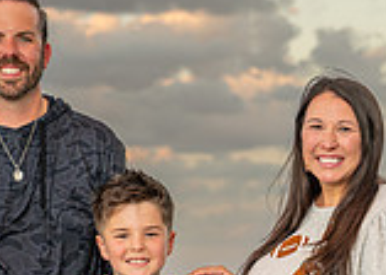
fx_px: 2203
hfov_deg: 10.0
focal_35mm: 201
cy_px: 369
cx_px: 170
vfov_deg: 7.1
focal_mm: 50
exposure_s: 1/400
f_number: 3.2
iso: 250
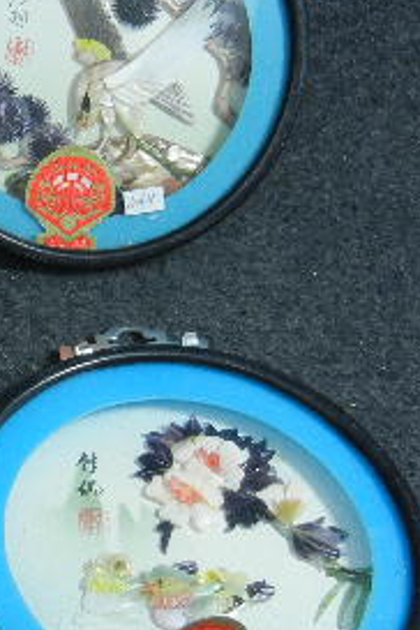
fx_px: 1452
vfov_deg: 24.5
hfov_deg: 15.7
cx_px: -125
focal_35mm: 83
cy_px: 318
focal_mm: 6.2
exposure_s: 1/31.4
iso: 224
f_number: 3.6
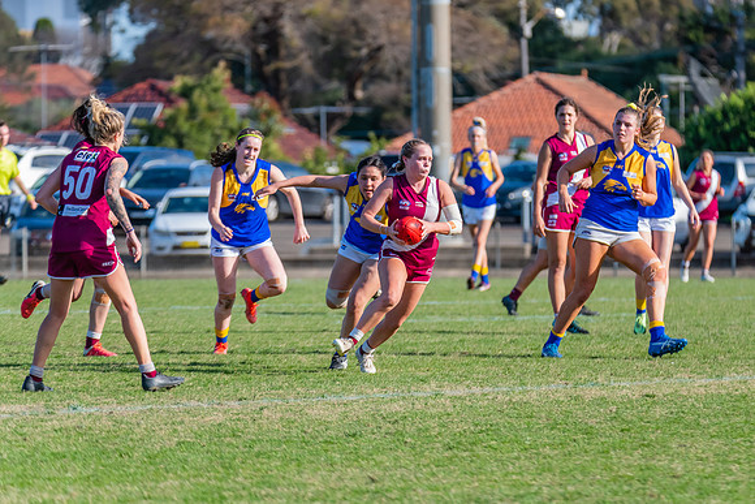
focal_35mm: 357
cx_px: 448
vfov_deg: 3.9
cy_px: 207
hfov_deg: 5.8
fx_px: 7488
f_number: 6.3
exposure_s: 1/1600
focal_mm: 300
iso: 800
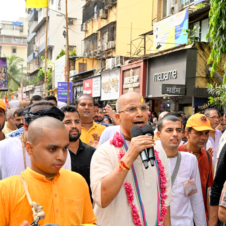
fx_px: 443
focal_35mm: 60
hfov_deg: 28.6
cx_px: 110
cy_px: 146
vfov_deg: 28.5
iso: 200
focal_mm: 34
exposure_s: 1/250
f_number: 6.3
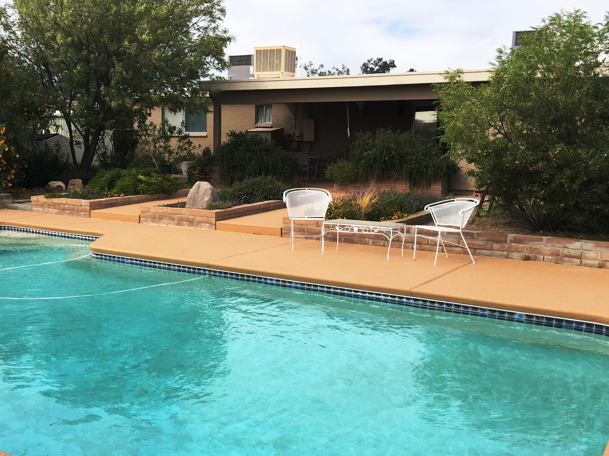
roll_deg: -0.2
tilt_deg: -12.2
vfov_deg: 36.5
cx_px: 231
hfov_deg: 47.5
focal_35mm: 39
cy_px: 293
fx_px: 686
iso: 25
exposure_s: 1/1221
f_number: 2.2
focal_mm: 4.15
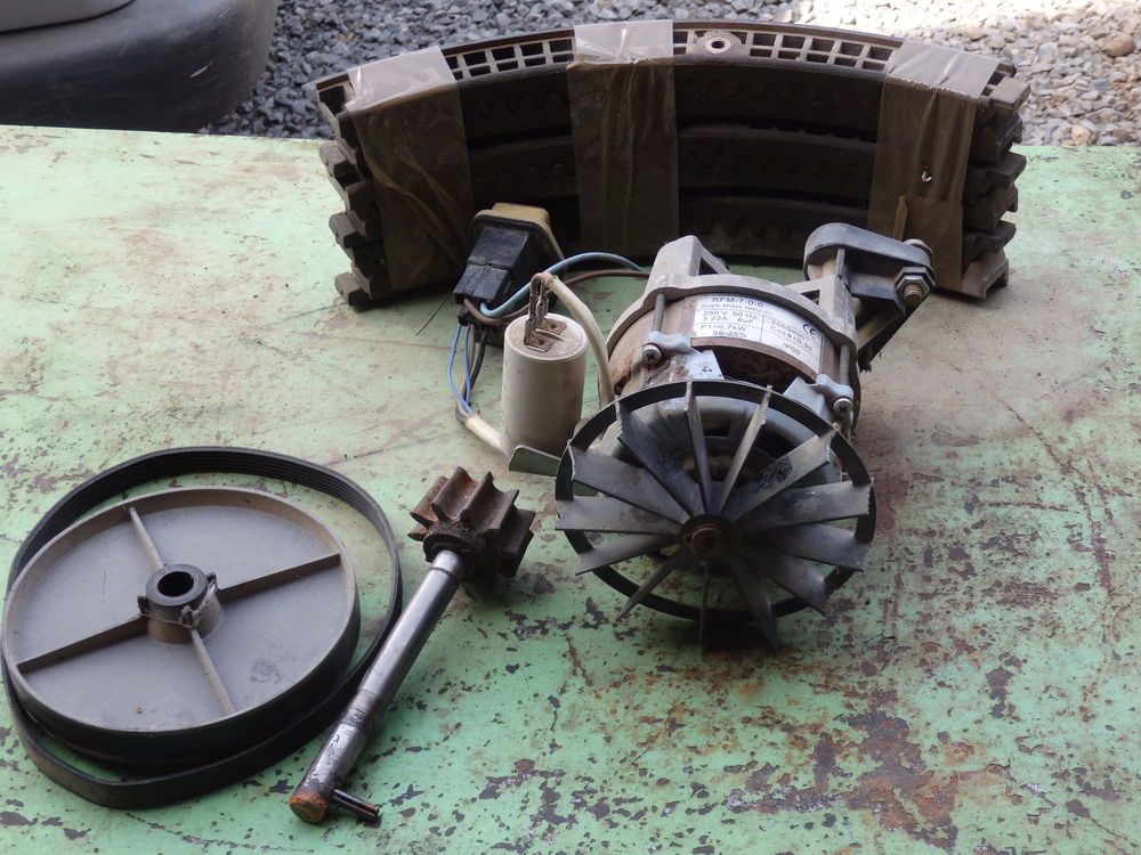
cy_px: 428
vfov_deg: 22.3
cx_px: 570
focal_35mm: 66
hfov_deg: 29.4
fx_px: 2175
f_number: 4.4
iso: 125
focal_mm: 11.9
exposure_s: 1/100
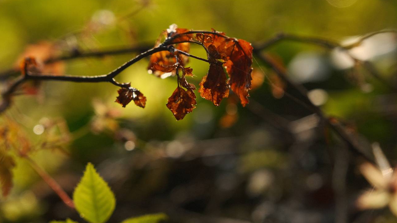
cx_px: 170
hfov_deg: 20.7
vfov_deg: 11.7
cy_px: 82
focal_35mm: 103
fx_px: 1084
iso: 640
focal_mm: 52.4
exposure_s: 1/400
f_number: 4
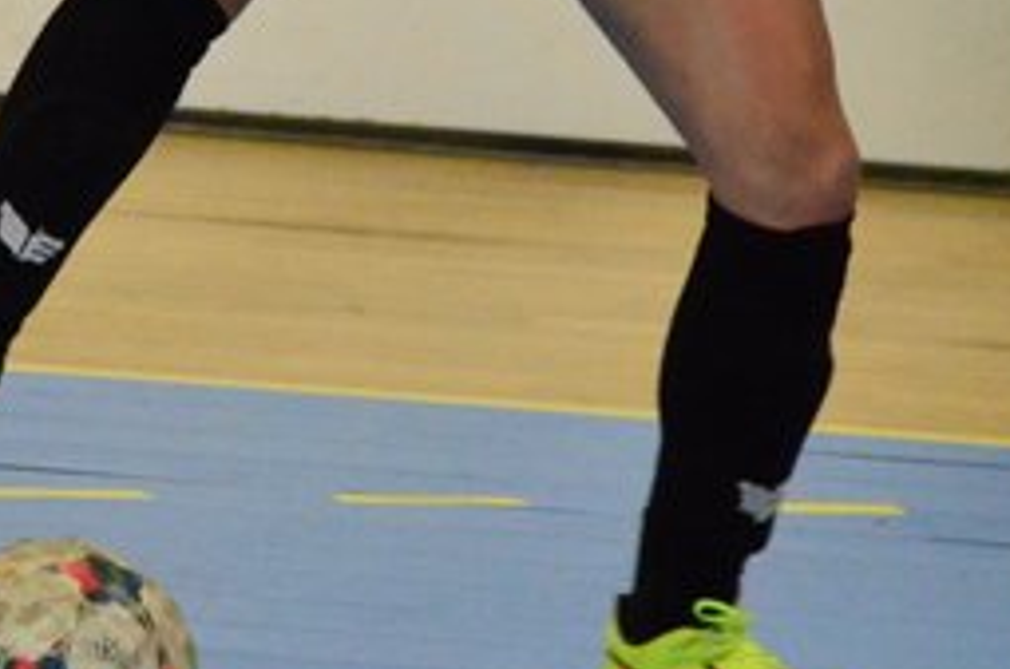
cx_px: 48
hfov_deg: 2.1
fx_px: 27723
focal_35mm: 990
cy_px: -59
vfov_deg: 1.4
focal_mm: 210
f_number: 5.6
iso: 6400
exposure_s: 1/640
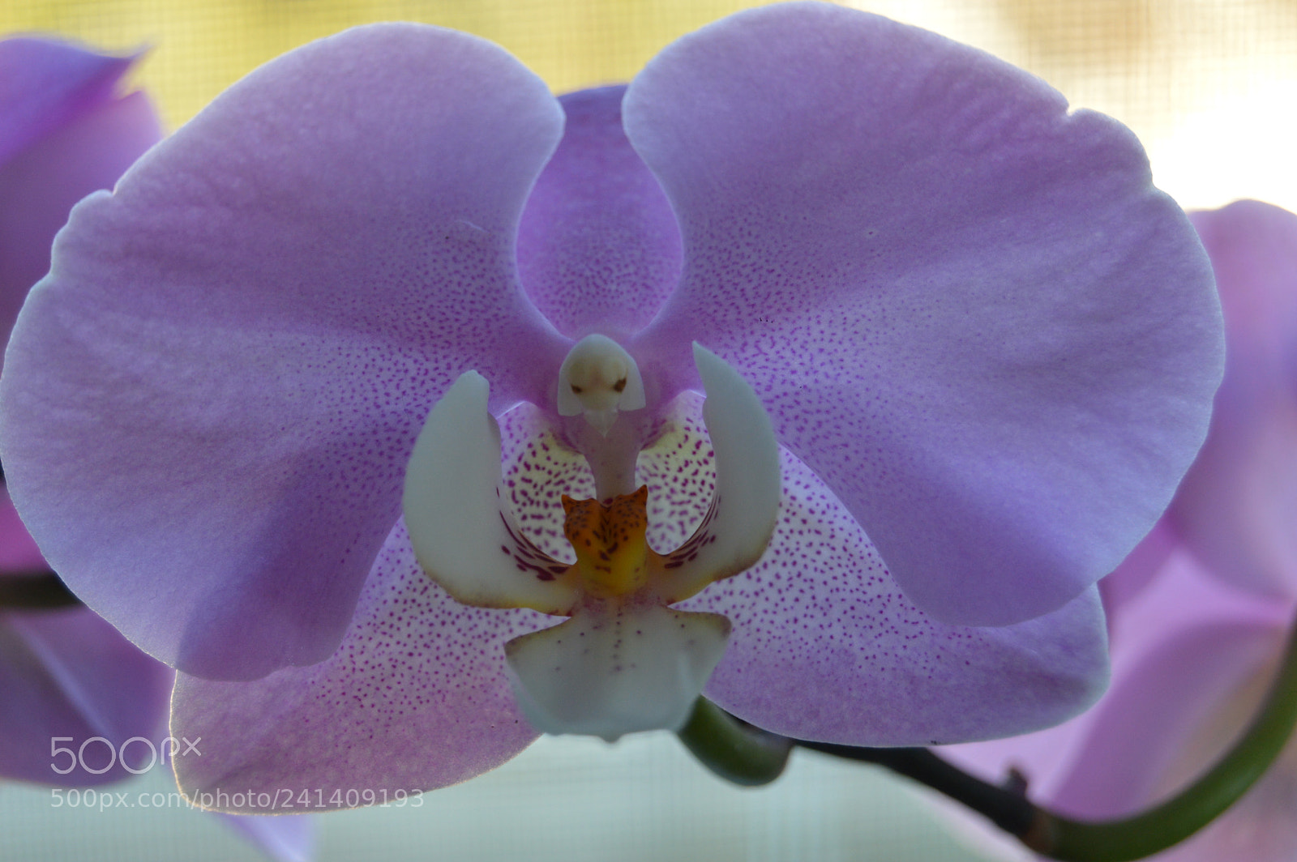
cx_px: 648
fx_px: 2970
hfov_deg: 24.6
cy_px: 431
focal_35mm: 82
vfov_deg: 16.5
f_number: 5.6
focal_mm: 55
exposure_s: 1/60
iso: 560
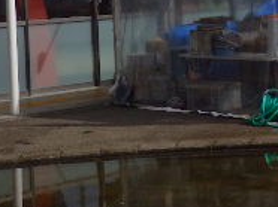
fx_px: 995
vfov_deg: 11.5
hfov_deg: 15.6
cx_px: 281
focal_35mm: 124
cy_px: -80
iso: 125
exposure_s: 1/250
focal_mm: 6.4
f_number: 10.1
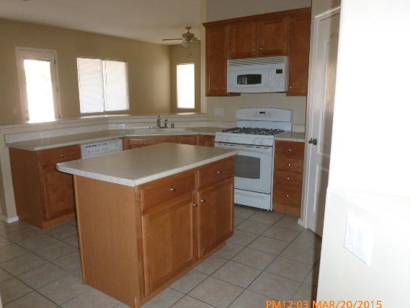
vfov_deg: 51.3
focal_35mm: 27
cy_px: 166
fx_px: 320
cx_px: 180
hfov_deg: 65.1
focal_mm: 4.3
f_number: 3.3
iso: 250
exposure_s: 1/60
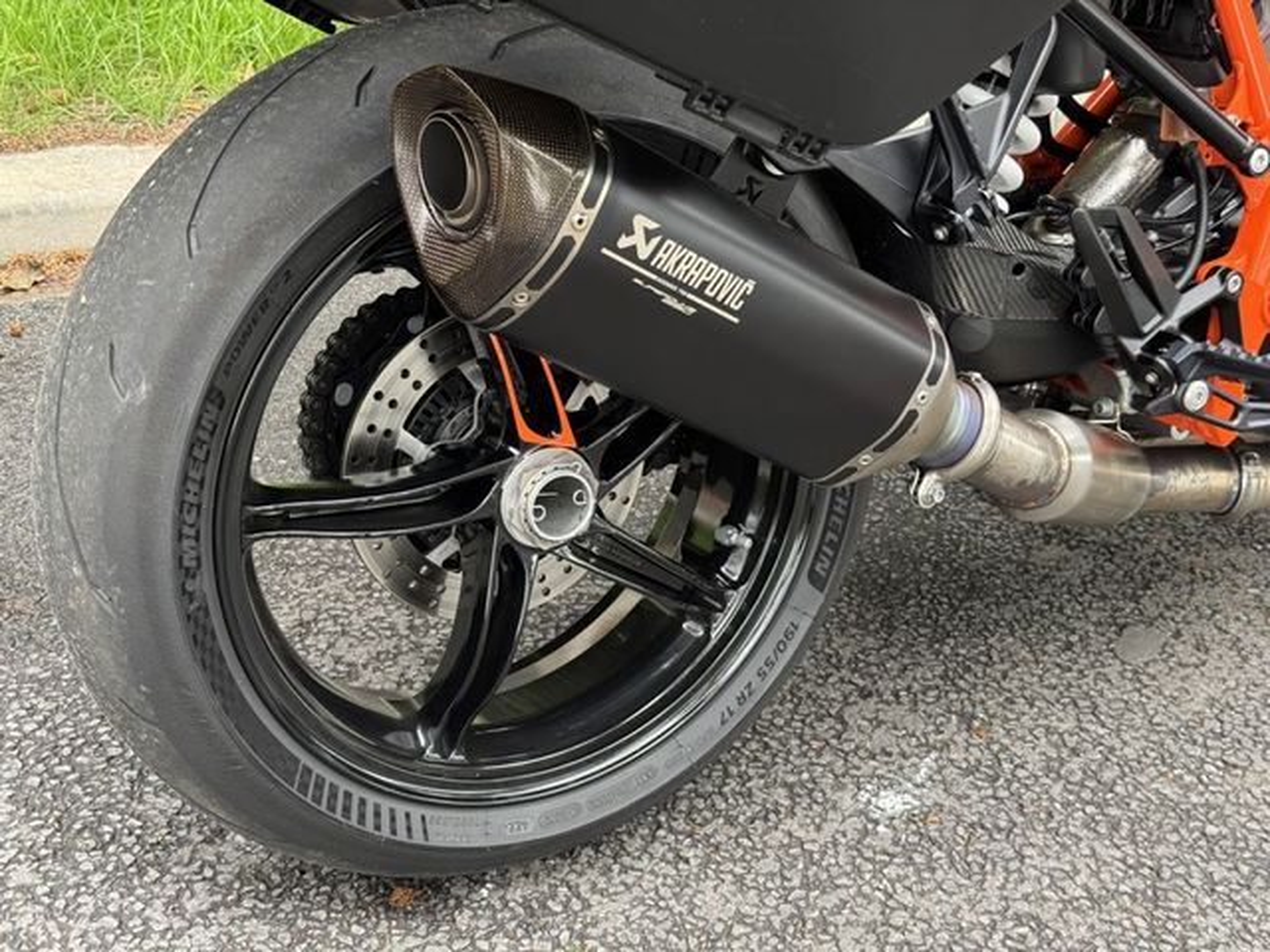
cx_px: 635
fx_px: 1761
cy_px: 476
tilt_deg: -30.5
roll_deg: -7.6
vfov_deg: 30.3
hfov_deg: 39.7
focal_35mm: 48
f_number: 1.78
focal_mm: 6.76
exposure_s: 1/60
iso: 125
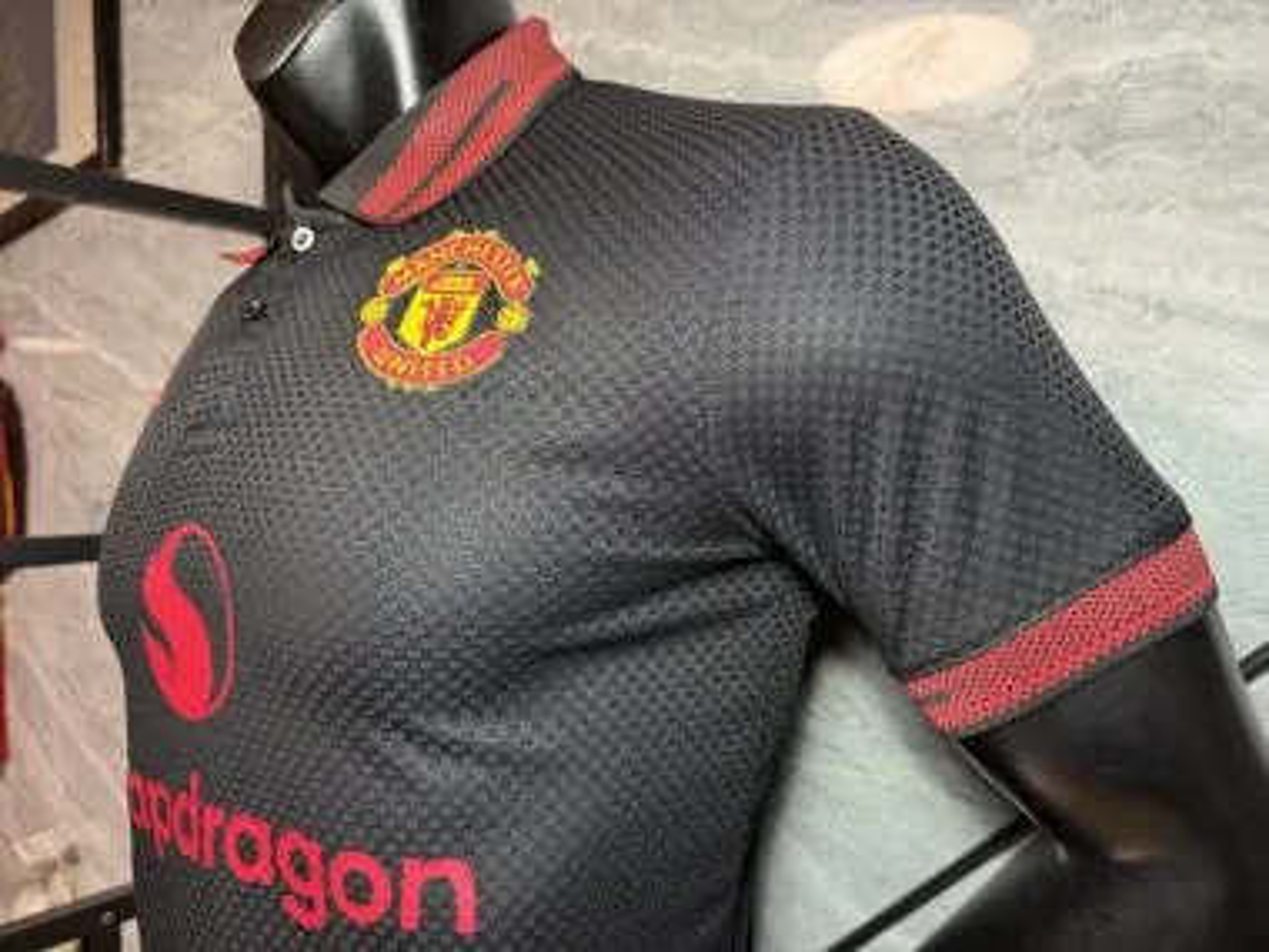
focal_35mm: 24
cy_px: 476
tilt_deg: +0.8
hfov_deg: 71.6
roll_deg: +1.5
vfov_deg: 56.8
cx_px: 634
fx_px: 880
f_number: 1.78
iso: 400
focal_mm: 6.76
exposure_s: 1/60
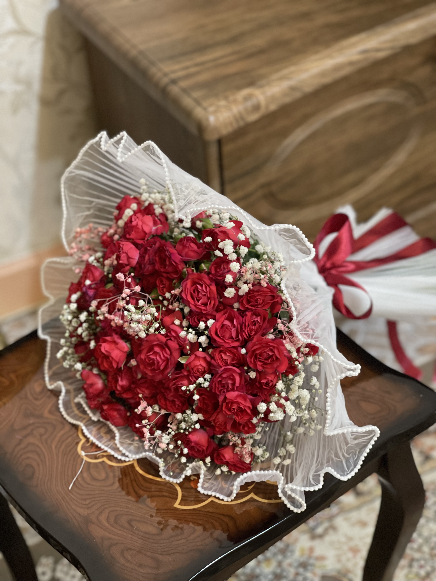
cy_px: 290
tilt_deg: -38.2
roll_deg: +5.6
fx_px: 1075
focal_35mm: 64
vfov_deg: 30.3
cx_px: 218
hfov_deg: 22.9
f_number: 2.2
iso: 320
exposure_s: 1/33
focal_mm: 7.5
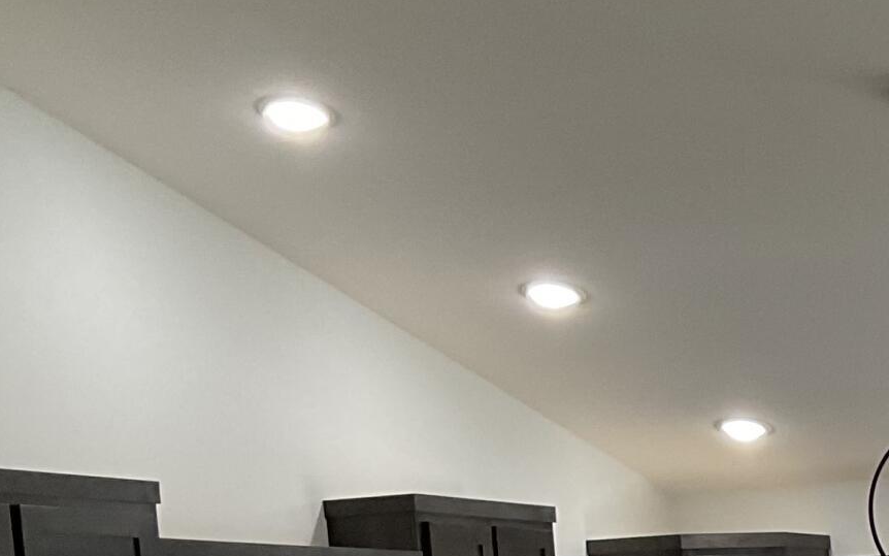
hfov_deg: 18.4
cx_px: 1083
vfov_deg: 11.1
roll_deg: +3.0
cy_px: 1121
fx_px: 2593
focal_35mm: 107
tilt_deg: -11.0
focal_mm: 3
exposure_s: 1/120
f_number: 1.8
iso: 64
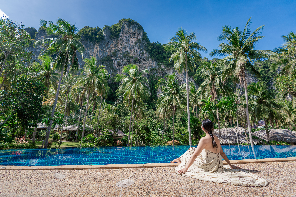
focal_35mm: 17
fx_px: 140
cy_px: 93
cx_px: 151
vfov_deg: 70.4
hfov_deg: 93.3
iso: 200
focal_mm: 16
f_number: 5.6
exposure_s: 1/500
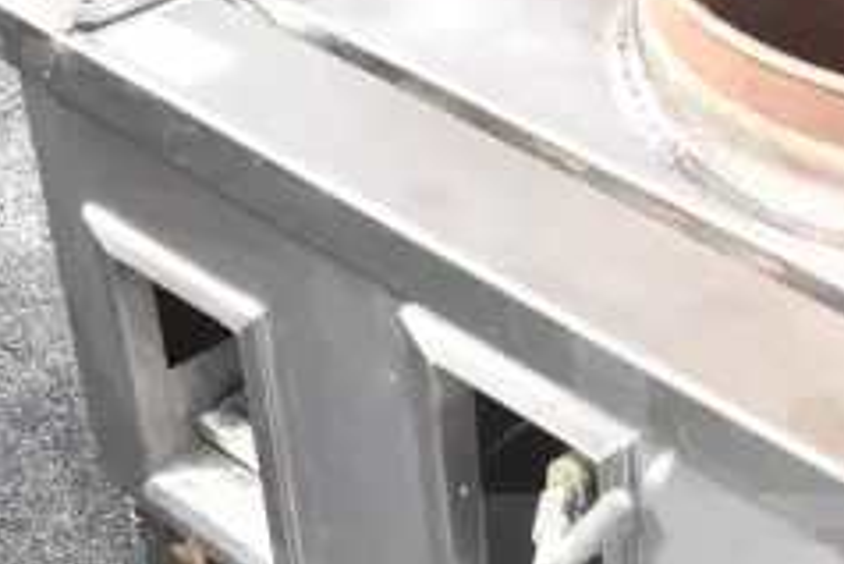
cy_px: 381
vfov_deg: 14.2
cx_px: 876
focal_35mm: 96
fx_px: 2259
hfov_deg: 20.4
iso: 6400
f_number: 13
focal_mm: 25
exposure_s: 1/1000
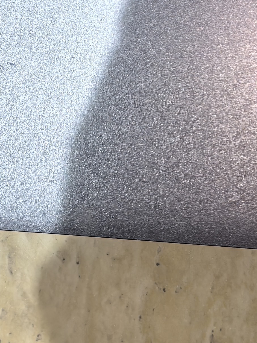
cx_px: 231
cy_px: -182
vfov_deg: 20.4
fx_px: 802
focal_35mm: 81
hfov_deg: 17.9
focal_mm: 5.34
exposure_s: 1/102
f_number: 1.6
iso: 50
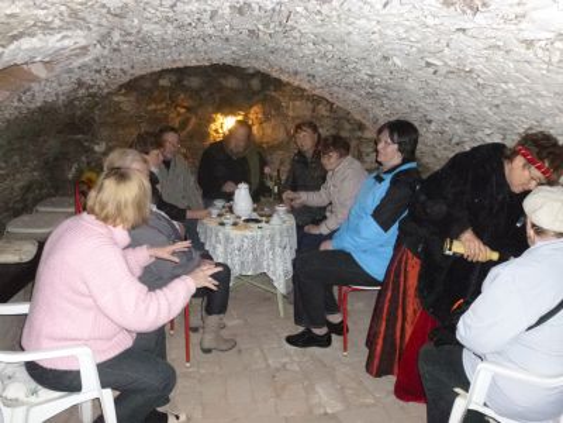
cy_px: 212
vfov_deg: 44.2
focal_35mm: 32
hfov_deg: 56.8
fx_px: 520
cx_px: 282
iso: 800
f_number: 2.9
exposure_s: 1/60
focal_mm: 5.7
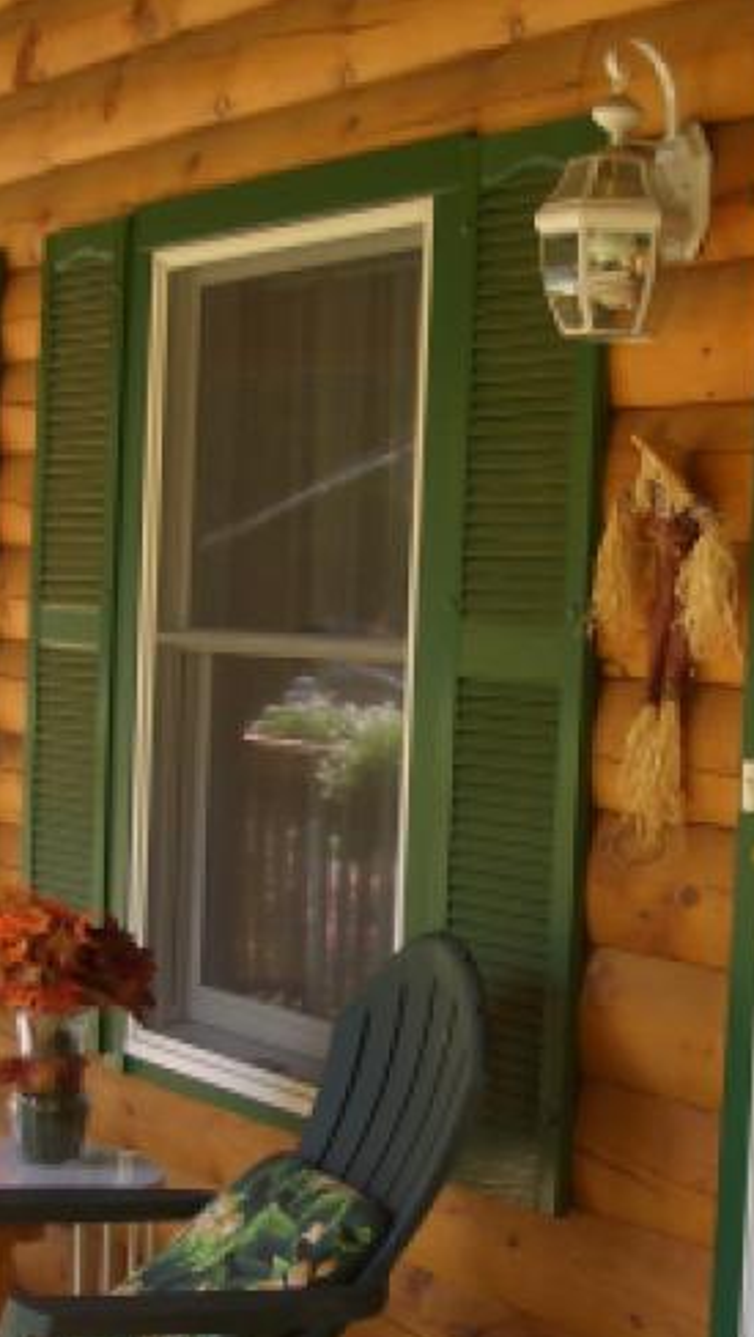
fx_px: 2840
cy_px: 832
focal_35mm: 80
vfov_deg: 26.4
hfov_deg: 15.1
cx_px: 389
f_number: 2.6
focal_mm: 5.8
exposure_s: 1/80
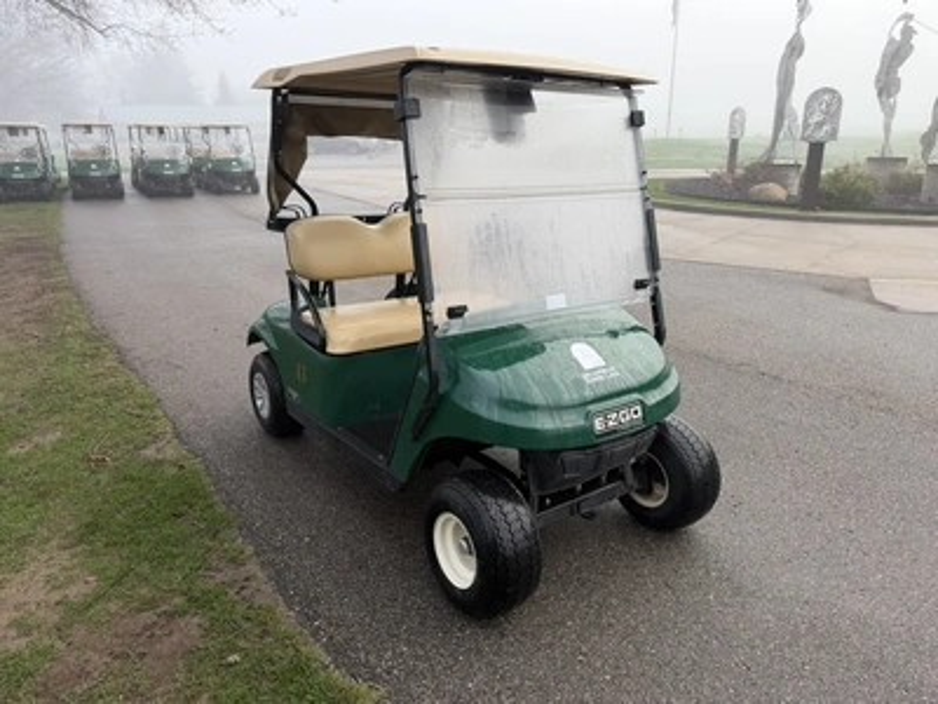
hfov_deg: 71.6
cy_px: 352
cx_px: 469
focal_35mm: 24
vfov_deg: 56.8
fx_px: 650
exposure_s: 1/813
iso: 80
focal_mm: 6.76
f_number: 1.78
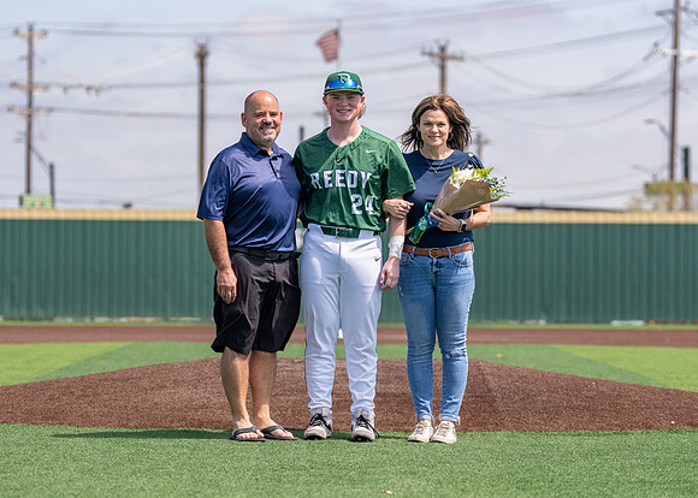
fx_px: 3086
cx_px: 342
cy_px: 248
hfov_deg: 12.9
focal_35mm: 156
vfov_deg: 9.2
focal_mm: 100
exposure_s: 1/1600
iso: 100
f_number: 2.8
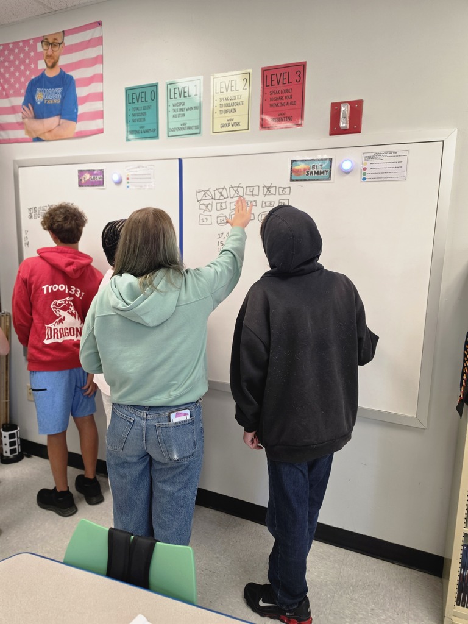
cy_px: 312
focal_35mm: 23
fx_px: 415
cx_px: 234
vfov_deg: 73.9
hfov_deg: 58.9
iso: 125
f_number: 1.4
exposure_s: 1/120
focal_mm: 6.5
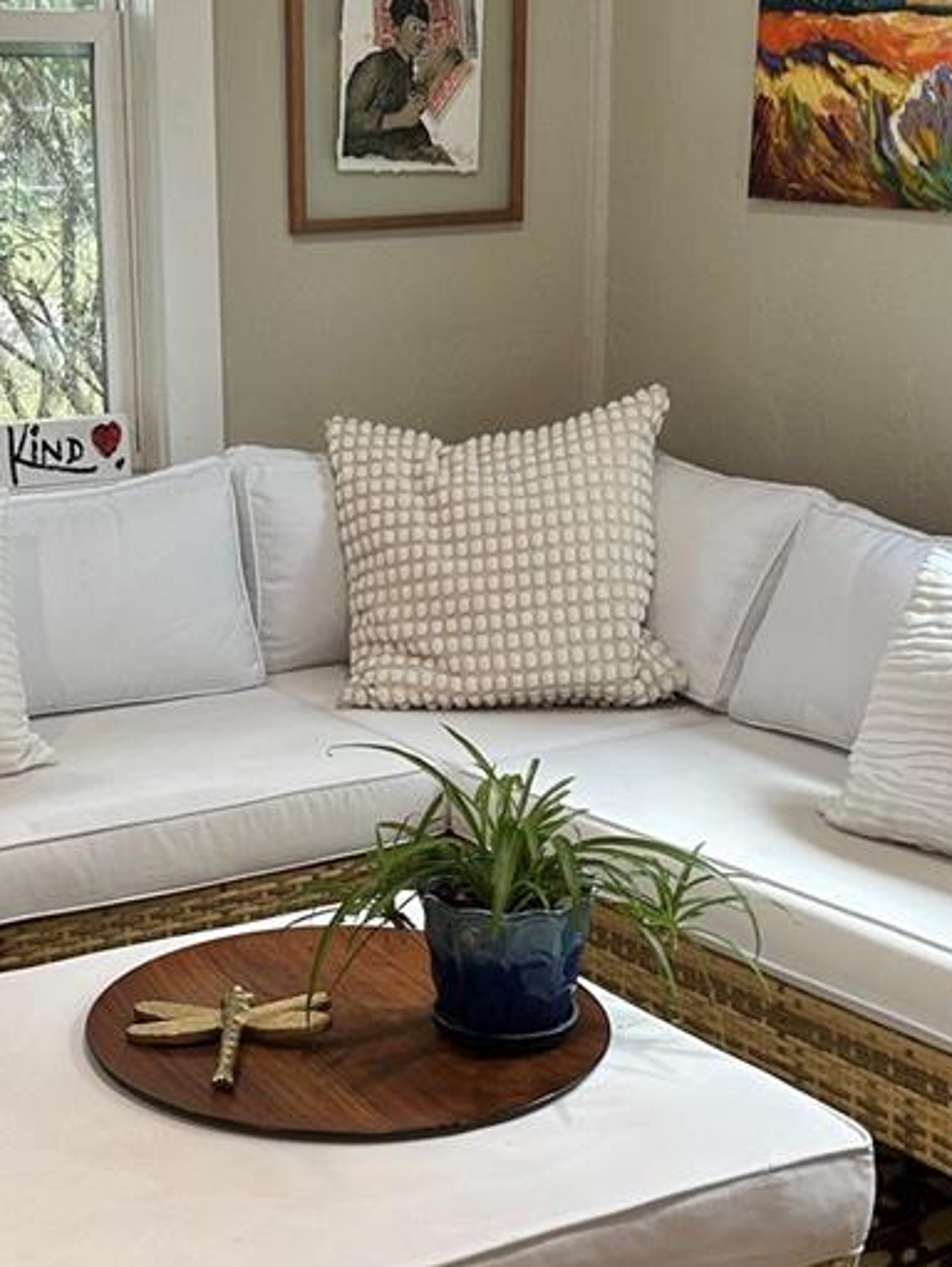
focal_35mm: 61
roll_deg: +0.3
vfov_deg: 31.5
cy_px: 793
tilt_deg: -16.7
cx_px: 436
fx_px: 2234
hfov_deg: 24.0
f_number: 1.5
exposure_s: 1/60
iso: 80
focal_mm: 5.7
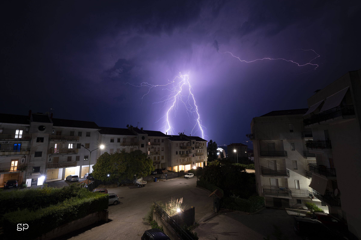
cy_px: 120
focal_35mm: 15
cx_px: 180
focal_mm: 15
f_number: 10
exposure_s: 8
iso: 250
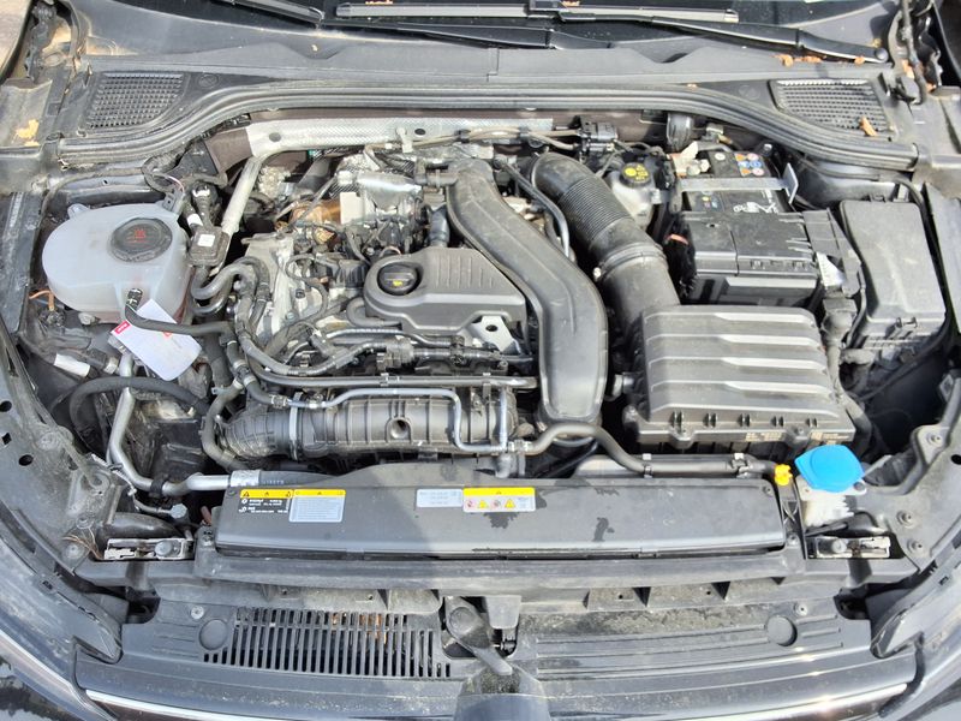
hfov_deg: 63.4
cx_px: 480
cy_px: 360
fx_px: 777
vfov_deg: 49.7
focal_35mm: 28
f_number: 1.9
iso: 32
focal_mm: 2.91
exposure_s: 1/389
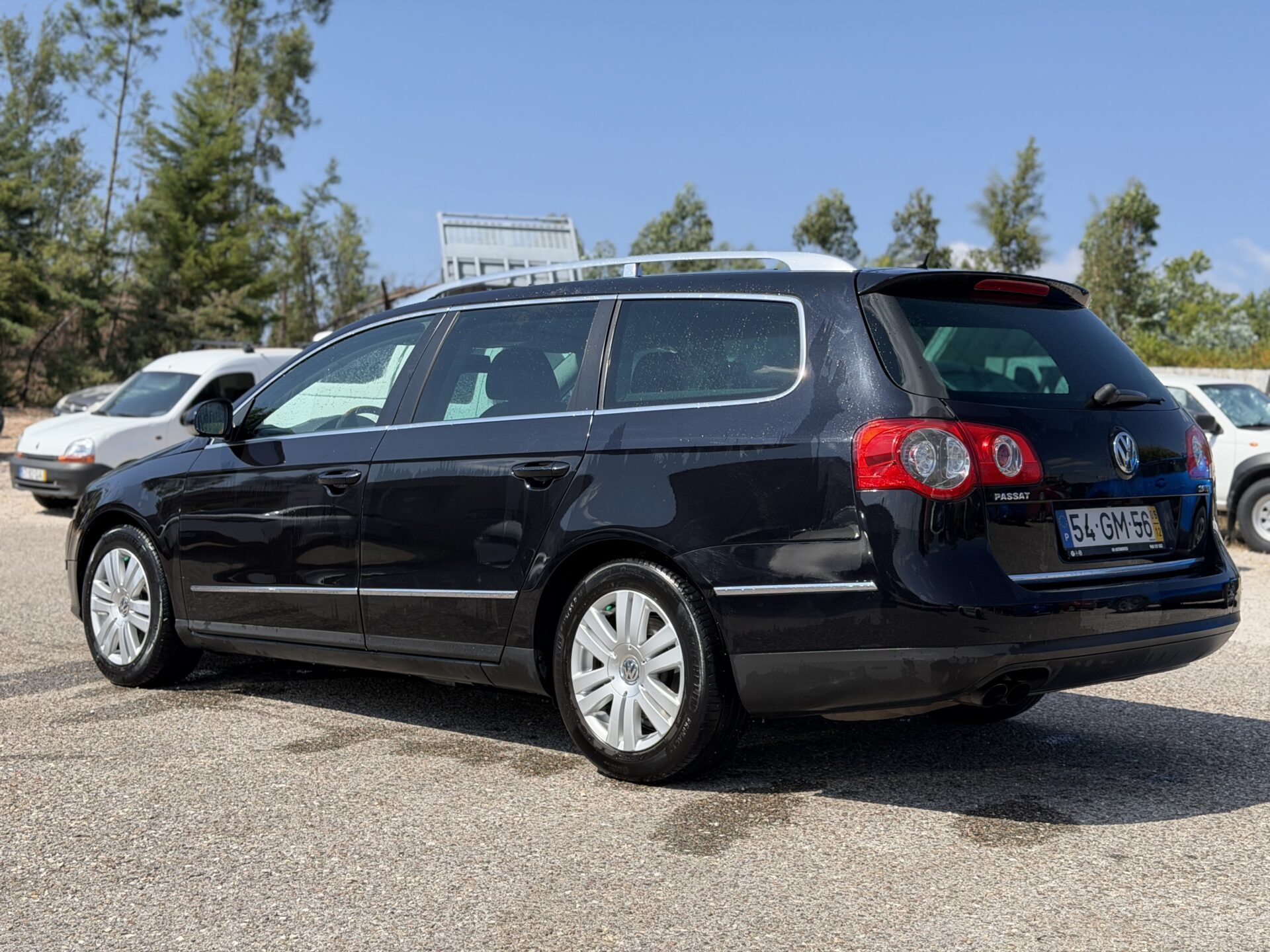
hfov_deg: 39.7
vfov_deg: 30.3
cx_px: 635
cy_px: 476
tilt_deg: +2.0
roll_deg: -2.8
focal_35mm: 48
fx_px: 1761
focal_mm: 6.76
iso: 64
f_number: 1.78
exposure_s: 1/3096
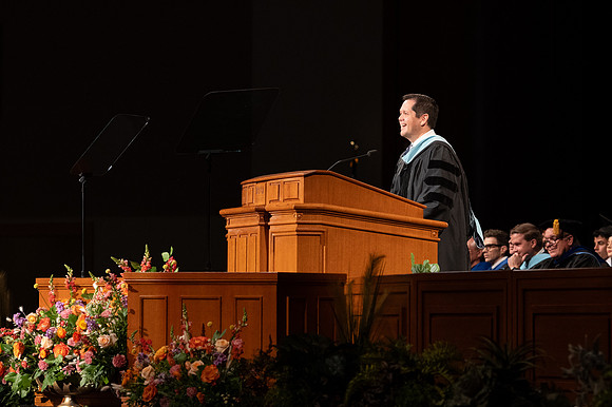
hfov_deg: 10.4
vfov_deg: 7.0
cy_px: 188
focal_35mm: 197
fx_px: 3353
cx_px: 329
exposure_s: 1/200
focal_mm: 122
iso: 1250
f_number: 2.8
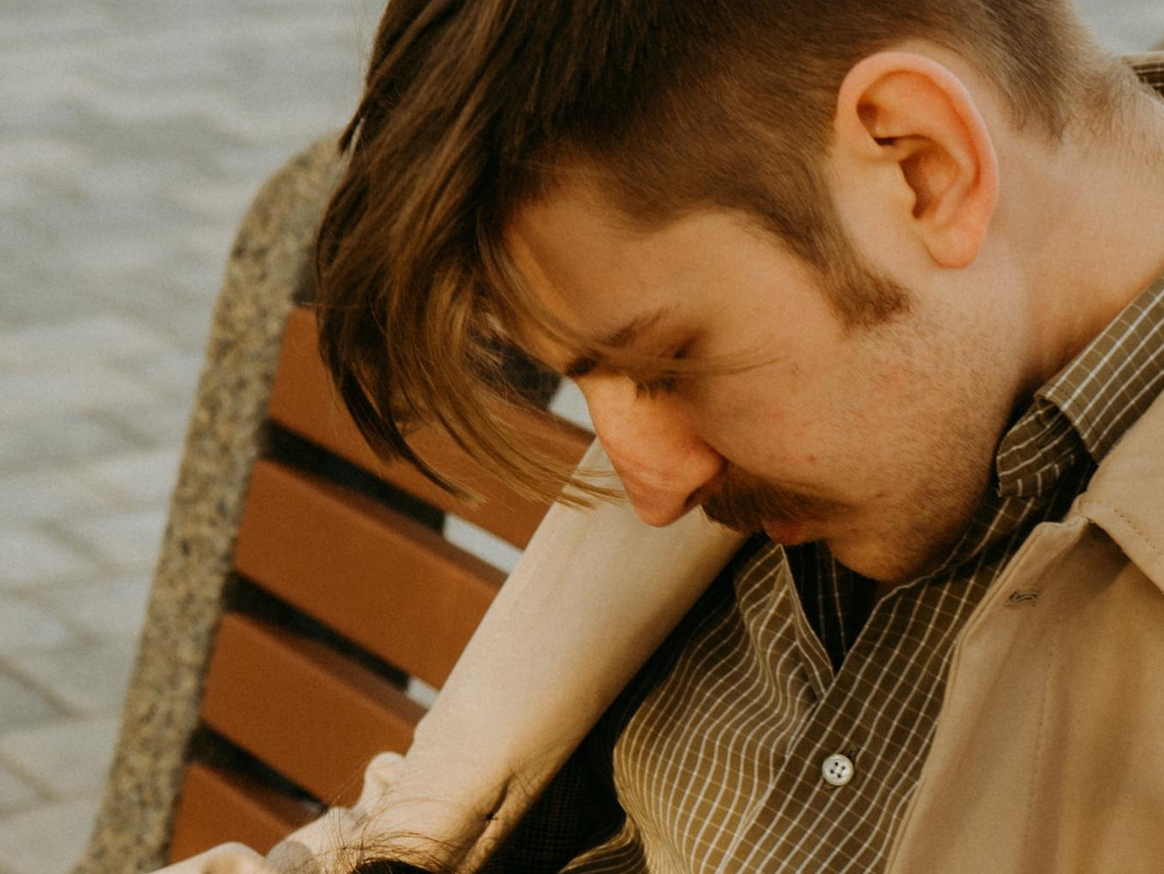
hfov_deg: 13.1
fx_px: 5079
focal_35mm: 151
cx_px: 760
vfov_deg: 9.7
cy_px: 1055
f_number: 5.6
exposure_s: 1/125
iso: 100
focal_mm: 52
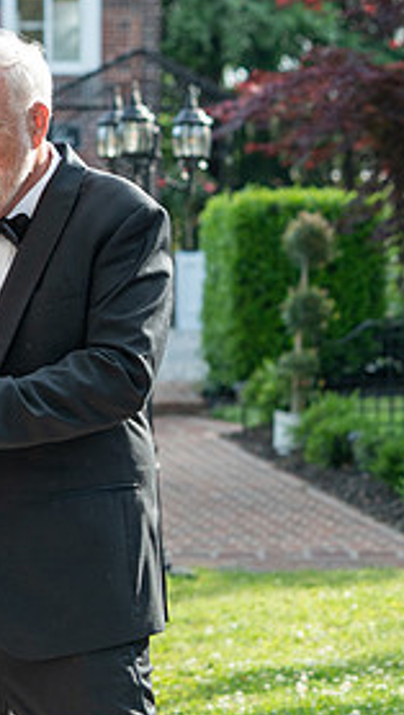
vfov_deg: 10.8
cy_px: 177
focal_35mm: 199
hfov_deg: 6.0
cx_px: -408
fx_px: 3778
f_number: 4
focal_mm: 70
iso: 320
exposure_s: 1/400
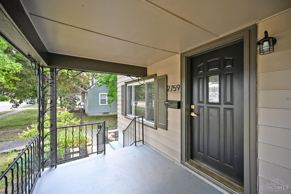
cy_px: 97
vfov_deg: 81.2
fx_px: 113
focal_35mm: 14
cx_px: 146
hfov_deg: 104.3
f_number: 4
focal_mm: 14
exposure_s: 1/160
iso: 400
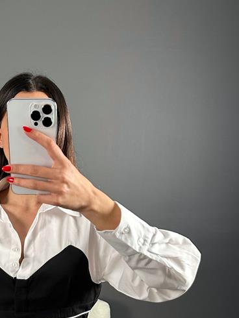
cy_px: 243
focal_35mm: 46
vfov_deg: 40.0
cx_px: 42
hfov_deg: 30.6
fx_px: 423
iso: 200
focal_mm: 6.86
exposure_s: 1/121
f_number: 1.78
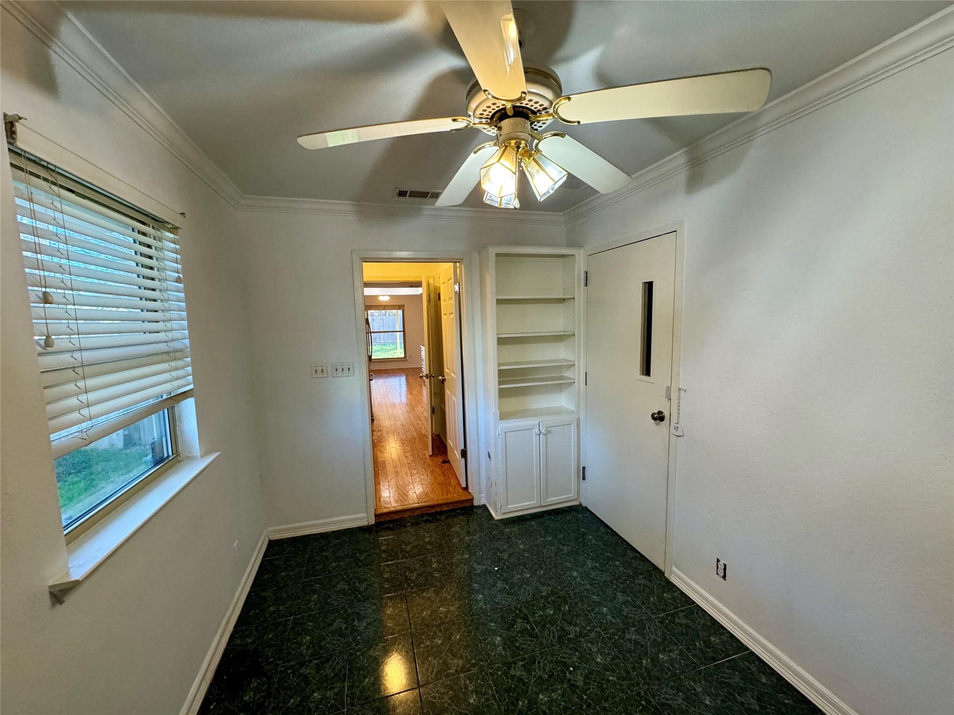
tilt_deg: -6.5
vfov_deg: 85.7
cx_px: 477
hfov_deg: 102.1
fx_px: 386
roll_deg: +0.9
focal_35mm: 14
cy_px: 358
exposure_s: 1/120
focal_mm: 2.22
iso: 320
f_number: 2.2
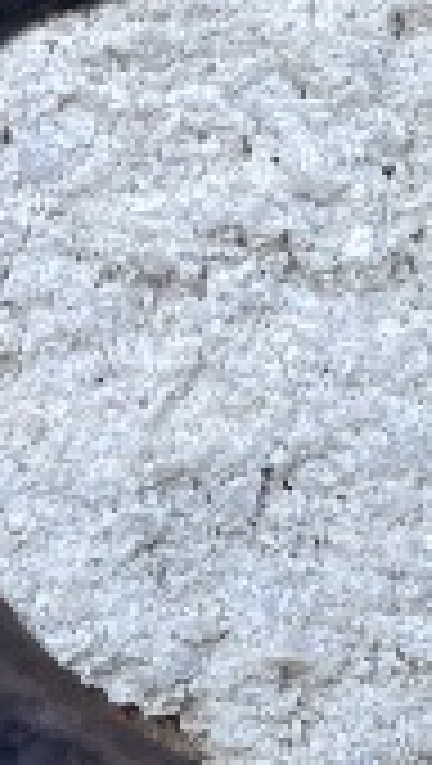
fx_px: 4061
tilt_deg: -28.3
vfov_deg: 9.8
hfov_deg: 6.1
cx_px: 382
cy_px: 1642
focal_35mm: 200
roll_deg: +3.0
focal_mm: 4.2
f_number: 1.6
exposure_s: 1/578
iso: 32
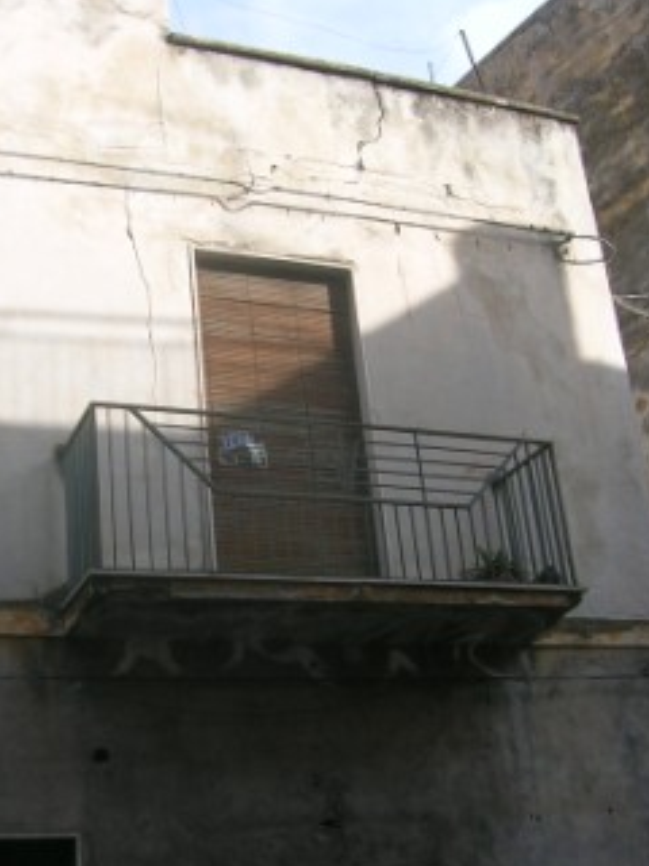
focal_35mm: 49
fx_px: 1225
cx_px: 211
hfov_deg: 29.4
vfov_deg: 38.9
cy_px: 468
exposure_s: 1/223
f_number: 4.8
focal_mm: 5.4
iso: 50
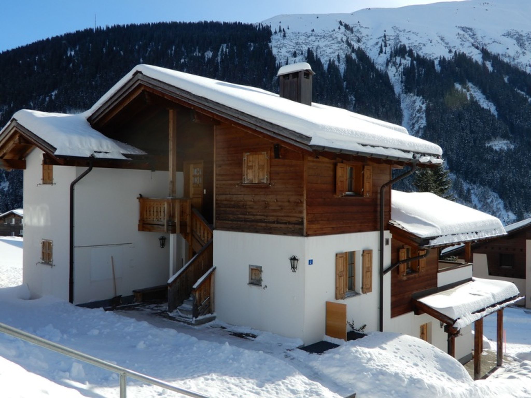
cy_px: 199
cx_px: 266
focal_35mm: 35
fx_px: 537
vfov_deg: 40.7
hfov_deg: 52.6
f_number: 4
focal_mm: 6.2
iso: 80
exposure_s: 1/800
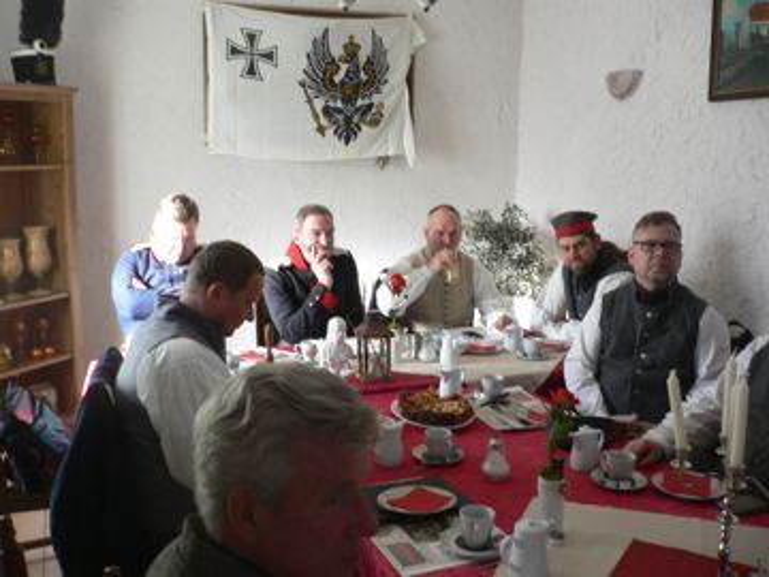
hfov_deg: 52.6
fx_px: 778
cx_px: 384
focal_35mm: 35
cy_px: 288
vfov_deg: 40.7
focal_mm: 5.8
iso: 100
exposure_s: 1/20
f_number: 2.8
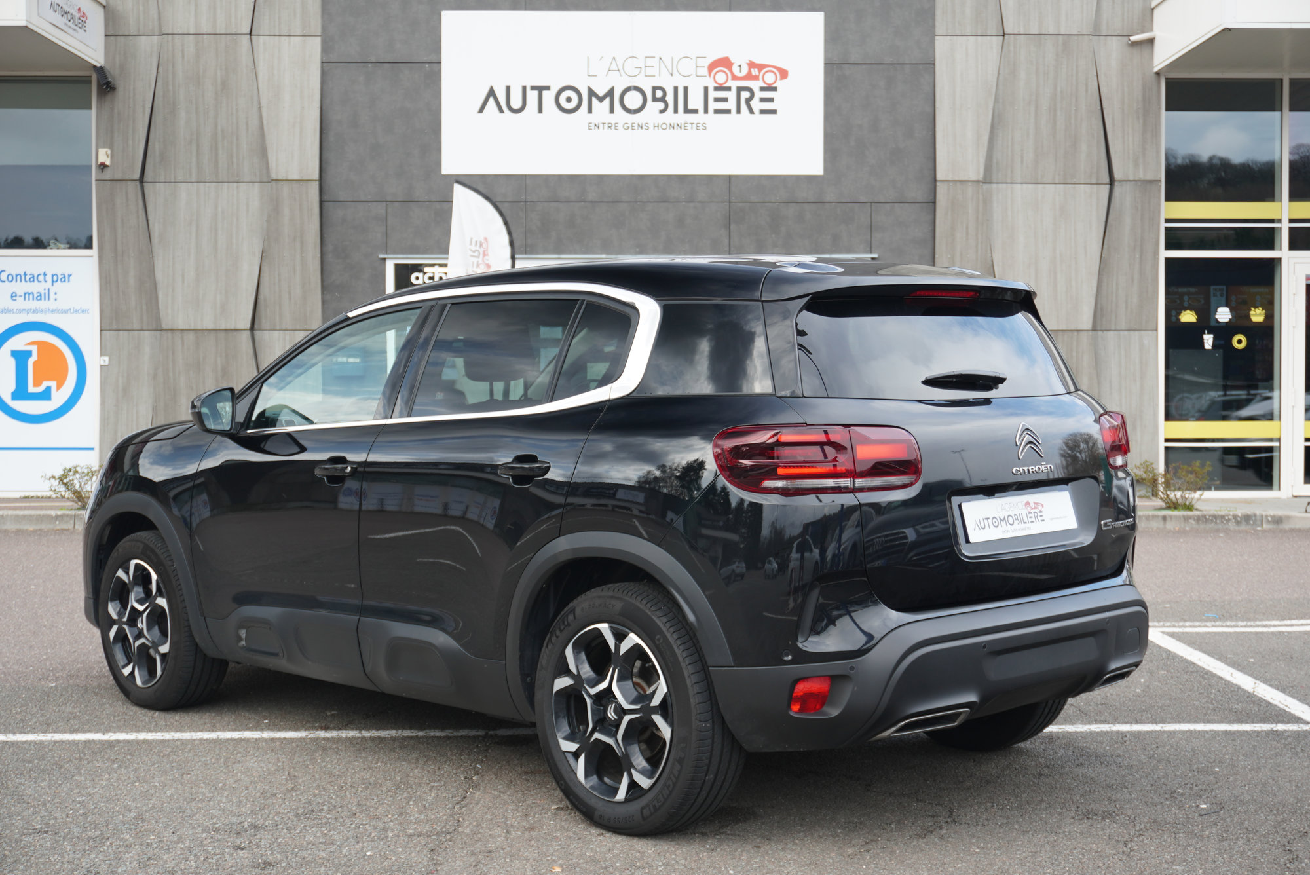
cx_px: 655
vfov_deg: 27.3
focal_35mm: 50
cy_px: 438
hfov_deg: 39.9
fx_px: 1802
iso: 100
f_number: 5
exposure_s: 1/50
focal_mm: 33
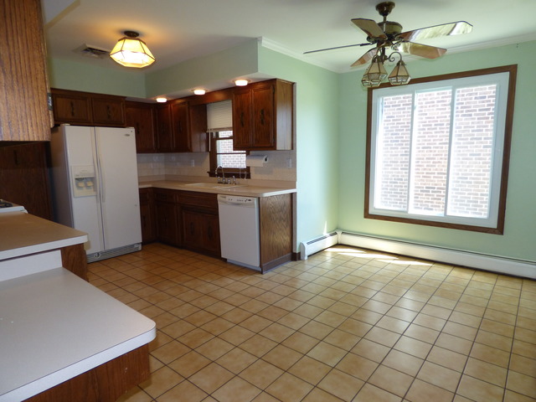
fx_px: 310
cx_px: 268
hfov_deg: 81.7
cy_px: 201
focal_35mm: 20
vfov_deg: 66.0
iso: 200
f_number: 2.8
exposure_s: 1/60
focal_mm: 3.58
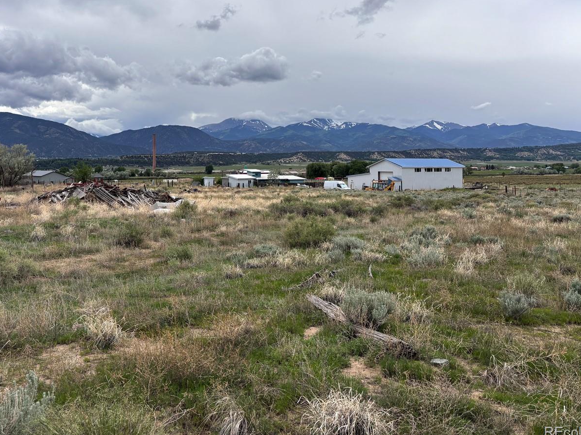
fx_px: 587
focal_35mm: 35
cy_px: 149
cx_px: 233
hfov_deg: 52.3
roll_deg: +0.7
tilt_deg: +0.4
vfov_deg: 40.2
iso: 50
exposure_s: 1/6711
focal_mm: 5.96
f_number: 1.6
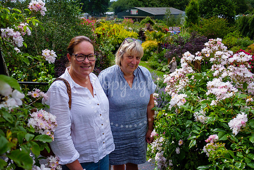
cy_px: 85
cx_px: 127
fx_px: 213
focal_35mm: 30
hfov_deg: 61.6
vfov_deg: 43.4
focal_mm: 14
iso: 200
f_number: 2.5
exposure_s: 1/2500
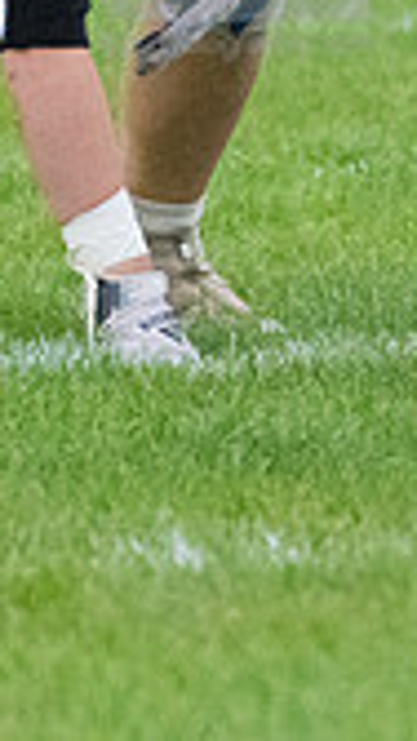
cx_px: 235
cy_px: -98
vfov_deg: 1.1
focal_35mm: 2013
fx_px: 39550
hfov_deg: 0.6
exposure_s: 1/2000
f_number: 5.6
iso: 6400
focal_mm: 370
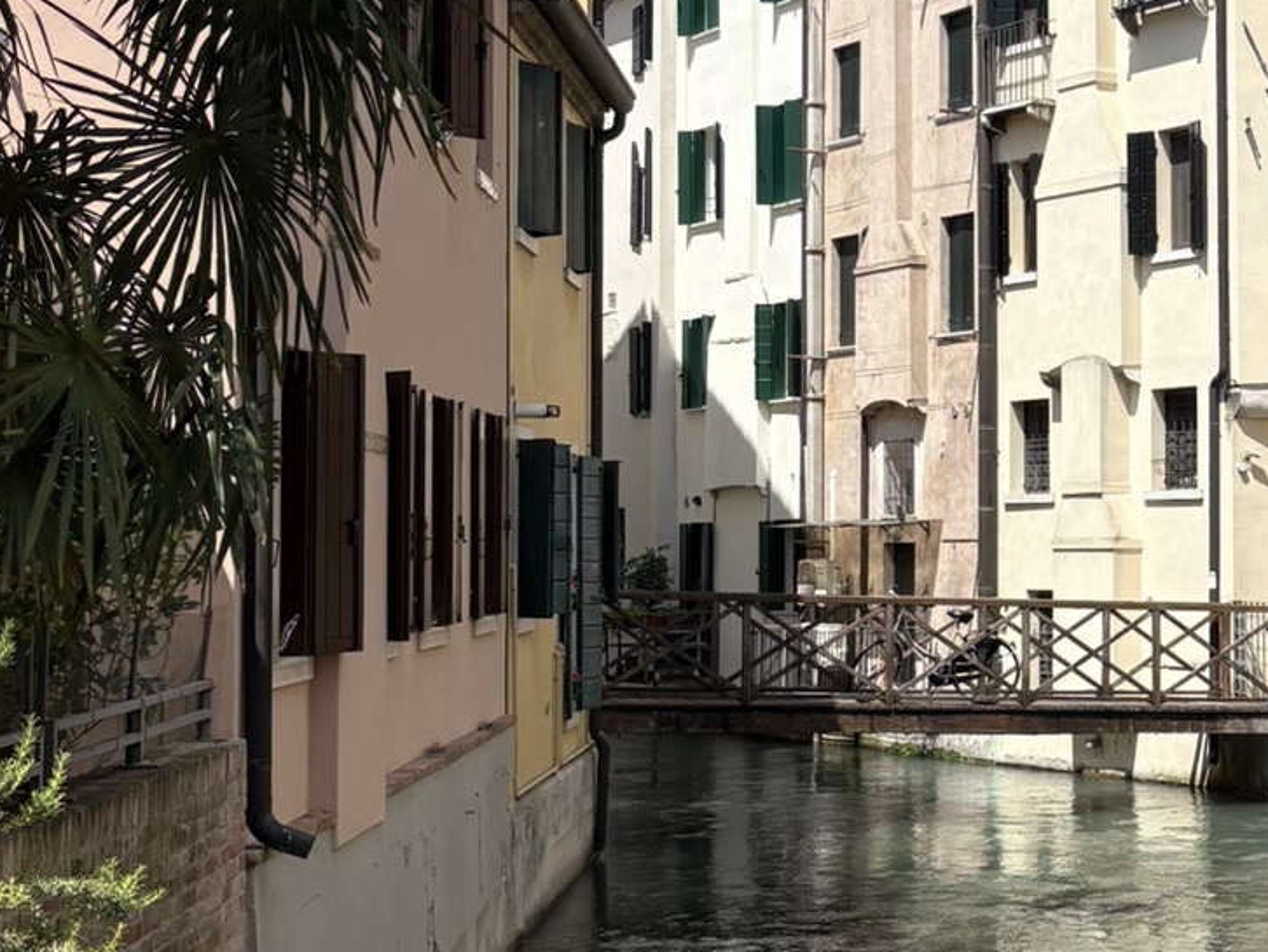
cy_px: 365
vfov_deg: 26.5
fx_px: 2015
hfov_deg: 31.8
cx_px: 1317
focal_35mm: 55
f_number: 1.6
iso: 50
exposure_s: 1/3831
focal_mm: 5.96
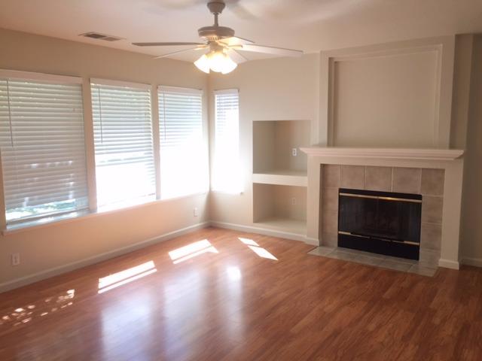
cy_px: 180
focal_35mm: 29
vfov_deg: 48.2
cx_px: 241
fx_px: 404
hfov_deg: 61.7
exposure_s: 1/40
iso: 32
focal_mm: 4.15
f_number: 2.2
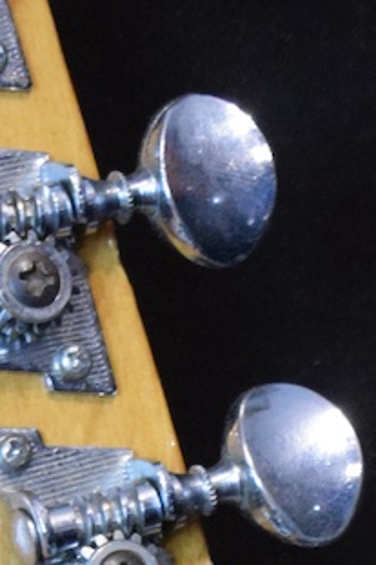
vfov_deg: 6.6
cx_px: -7
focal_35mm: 304
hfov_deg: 4.5
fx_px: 4768
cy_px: 961
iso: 4000
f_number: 5
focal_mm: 42
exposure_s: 1/60
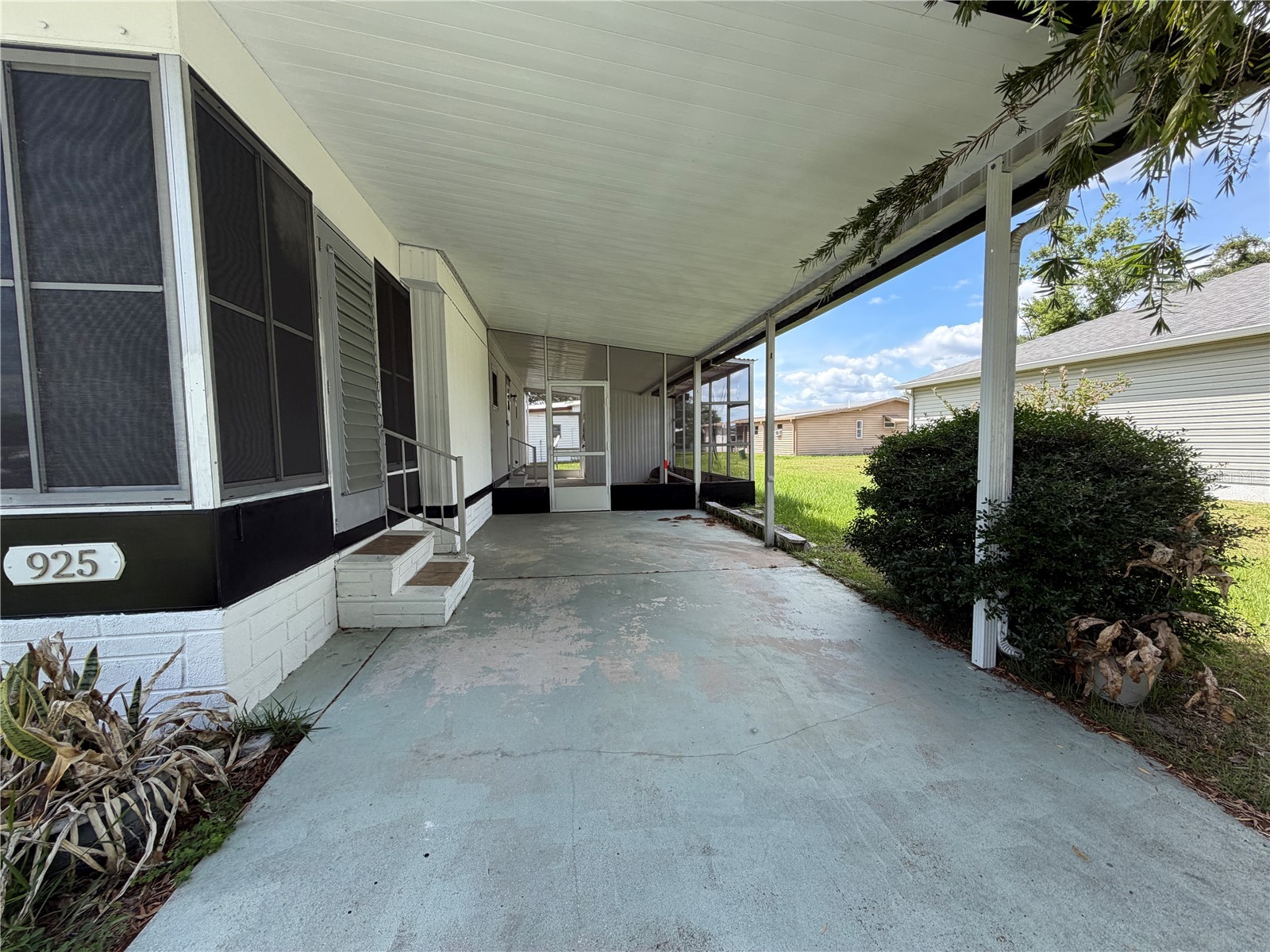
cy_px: 476
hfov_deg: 102.1
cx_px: 635
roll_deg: +0.2
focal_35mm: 14
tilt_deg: -3.7
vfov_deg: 85.7
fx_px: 514
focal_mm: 2.22
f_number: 2.2
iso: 64
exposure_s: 1/502
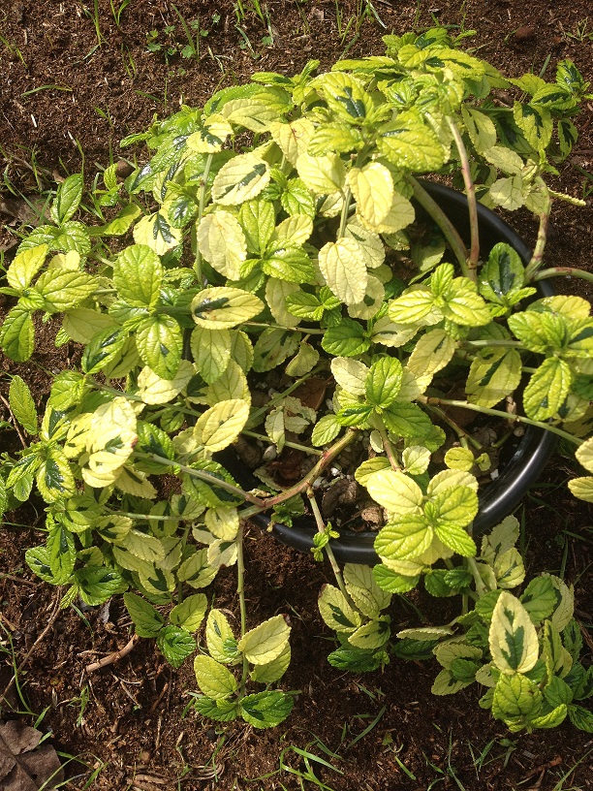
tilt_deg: -77.6
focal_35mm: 35
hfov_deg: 40.7
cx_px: 296
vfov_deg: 52.6
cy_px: 396
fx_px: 799
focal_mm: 4.28
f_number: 2.4
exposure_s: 1/708
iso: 50
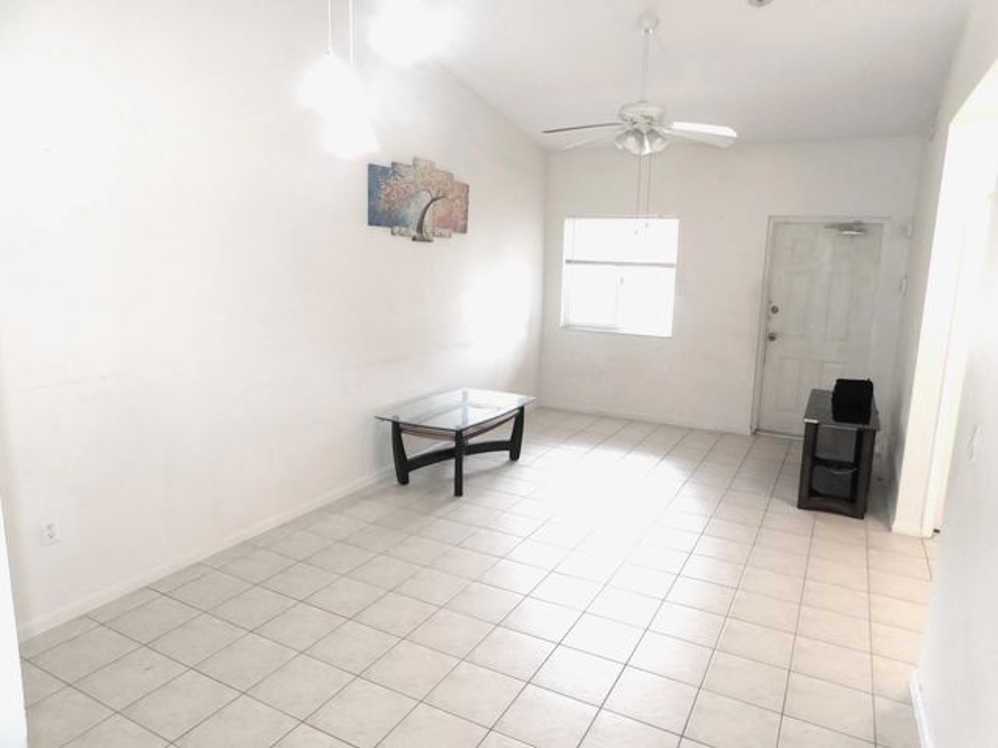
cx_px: 499
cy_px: 374
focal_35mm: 23
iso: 200
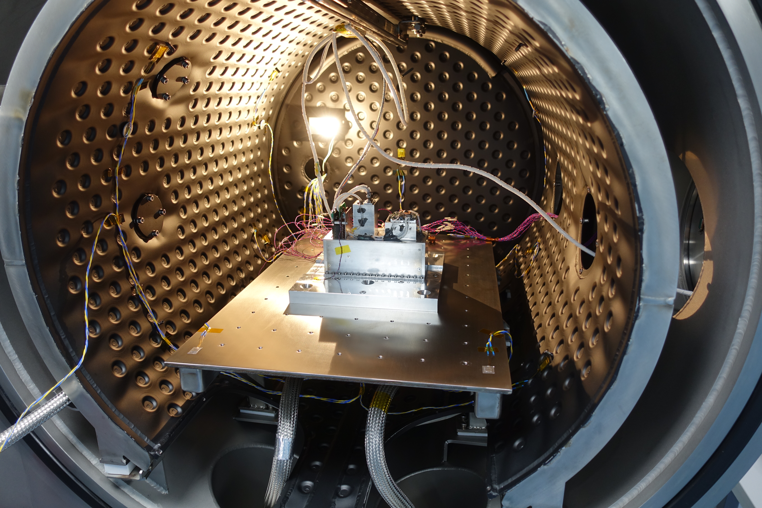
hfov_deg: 73.7
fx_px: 508
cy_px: 254
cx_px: 381
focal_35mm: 24
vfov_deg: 53.1
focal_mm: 8.8
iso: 125
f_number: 2.2
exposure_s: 1/30
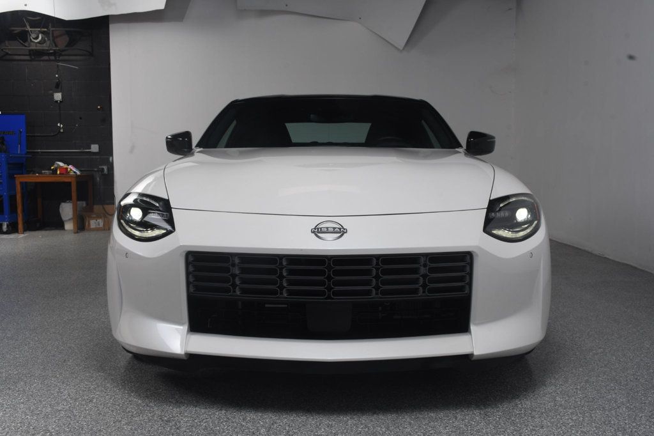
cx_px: 327
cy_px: 218
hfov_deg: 49.6
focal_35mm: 39
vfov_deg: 34.2
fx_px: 708
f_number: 14
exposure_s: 1/160
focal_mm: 26
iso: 100
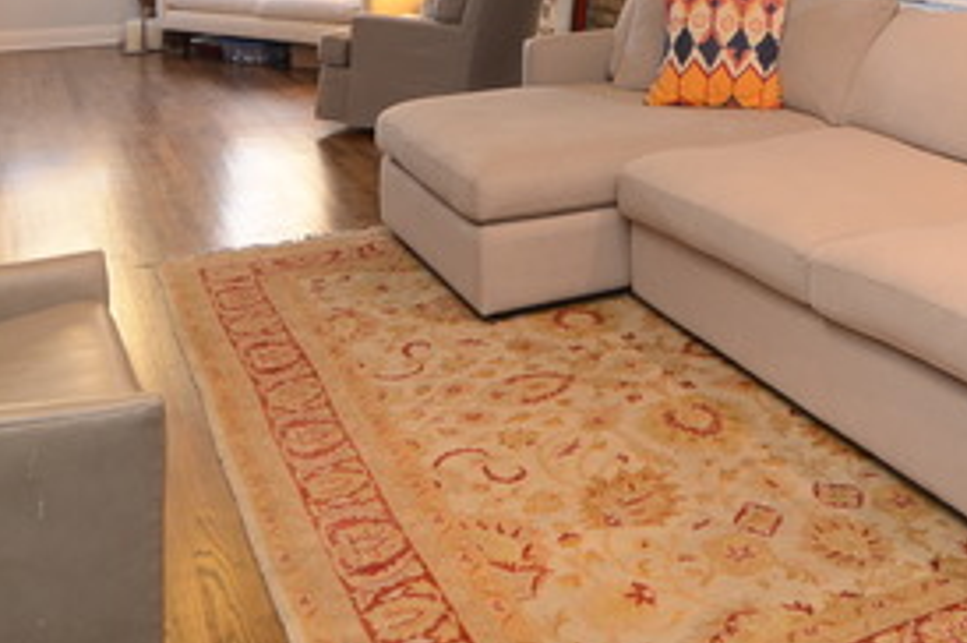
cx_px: 671
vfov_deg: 28.6
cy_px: -78
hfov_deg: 45.5
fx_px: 1127
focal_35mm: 42
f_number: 5
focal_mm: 12
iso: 320
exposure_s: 1/6
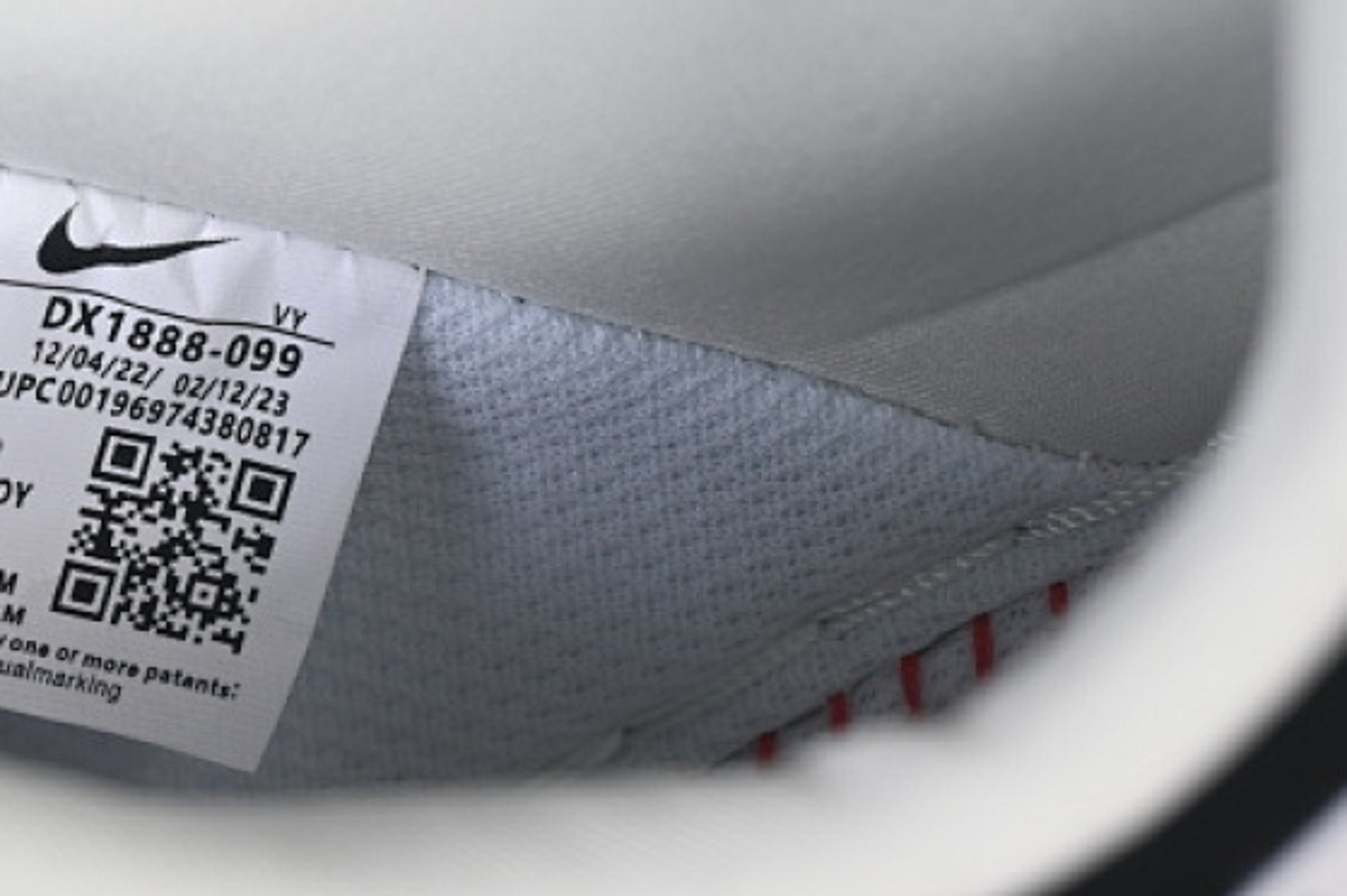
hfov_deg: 14.0
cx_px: 111
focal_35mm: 145
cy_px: 496
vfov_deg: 9.5
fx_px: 5422
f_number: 7.1
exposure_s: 1/80
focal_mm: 50
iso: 160
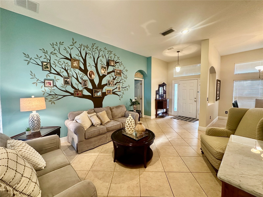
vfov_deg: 85.7
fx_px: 106
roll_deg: -0.4
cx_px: 132
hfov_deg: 102.1
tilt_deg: -3.8
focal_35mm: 14
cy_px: 98
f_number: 2.2
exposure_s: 1/60
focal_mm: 2.22
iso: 500
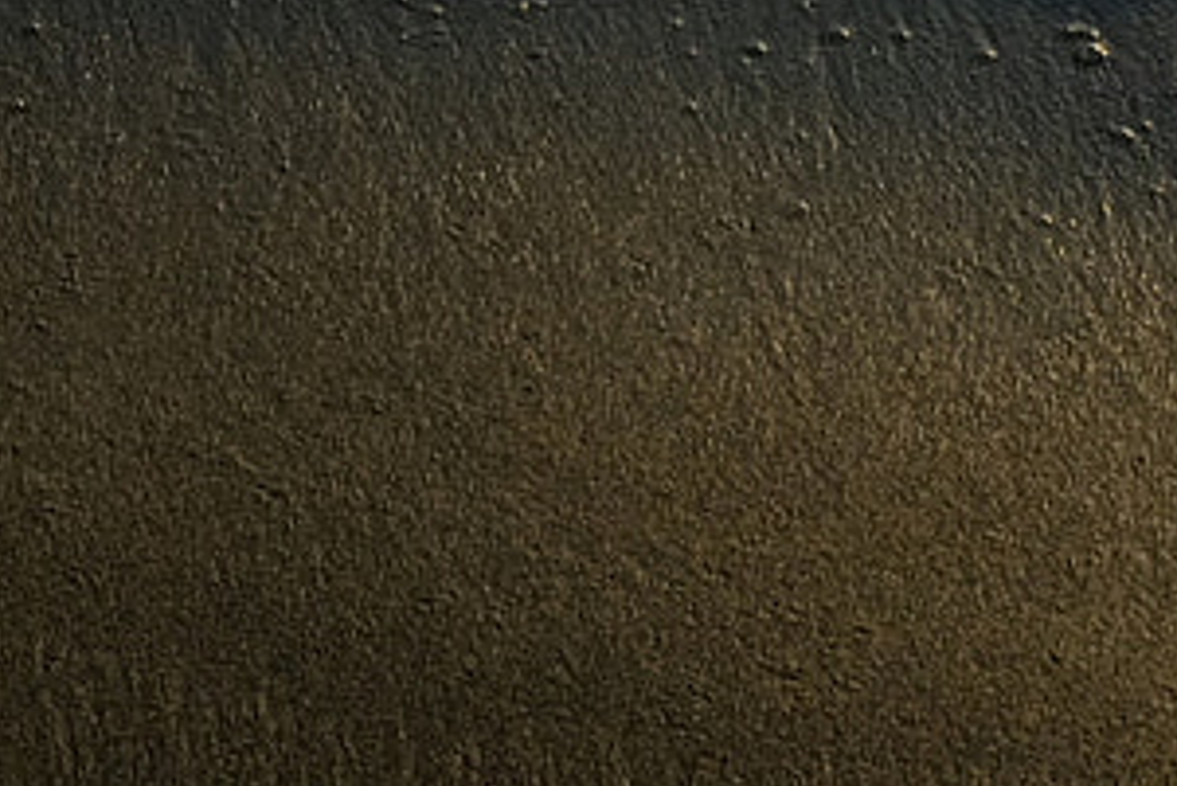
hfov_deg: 10.8
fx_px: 6084
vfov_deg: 7.3
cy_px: -176
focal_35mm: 186
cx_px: -411
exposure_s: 1/250
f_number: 13
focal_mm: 23.2
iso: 400
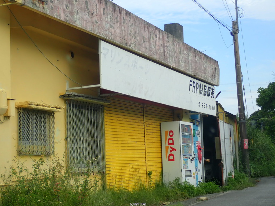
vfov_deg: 21.0
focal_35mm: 70
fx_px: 556
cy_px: 103
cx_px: 138
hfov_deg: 27.8
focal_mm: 12.6
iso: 100
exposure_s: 1/250
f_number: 4
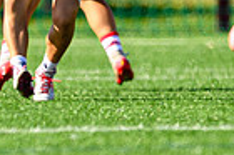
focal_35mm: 2564
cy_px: 4
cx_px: 96
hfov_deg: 0.8
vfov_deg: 0.5
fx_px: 16646
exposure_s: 1/1250
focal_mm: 400
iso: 100
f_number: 3.2
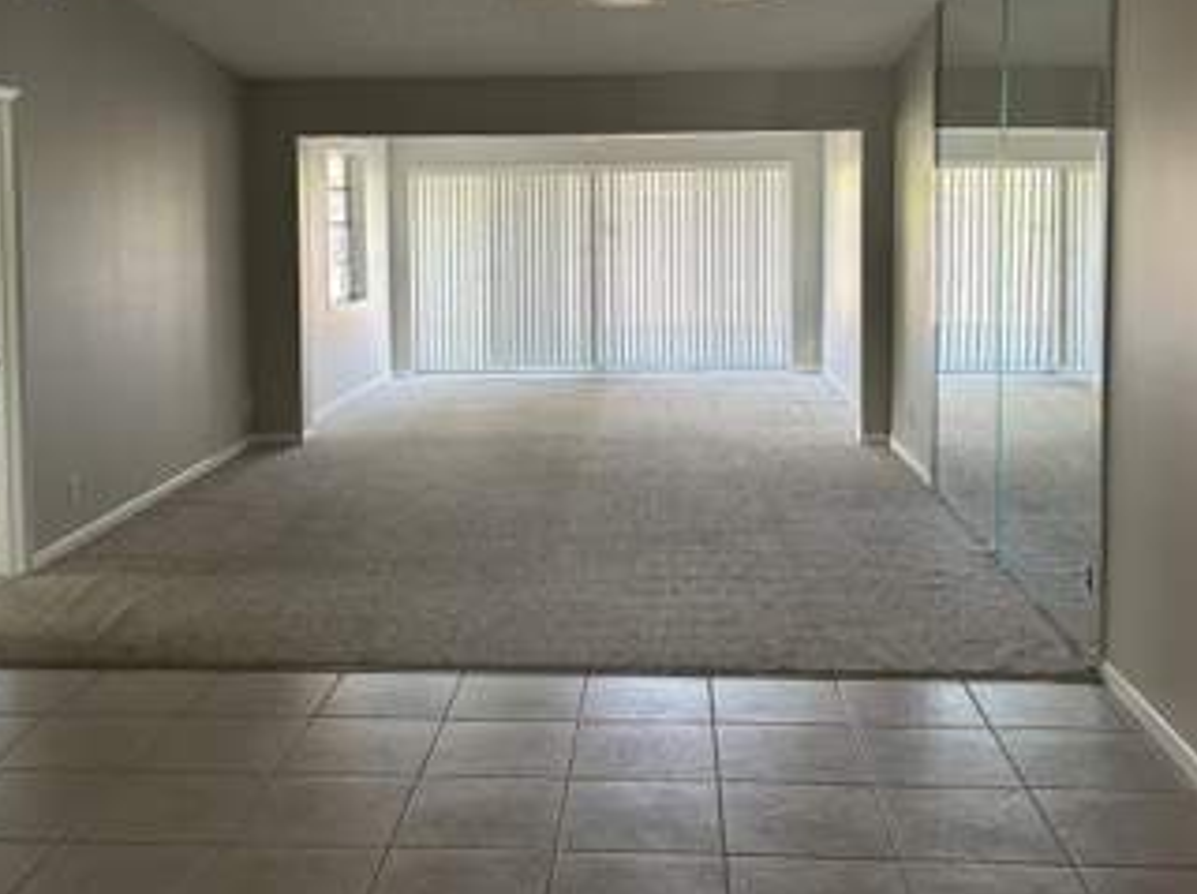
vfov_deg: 36.2
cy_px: 264
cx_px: 576
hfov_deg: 47.9
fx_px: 1347
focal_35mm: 39
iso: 200
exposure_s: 1/60
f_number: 1.5
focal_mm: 5.7
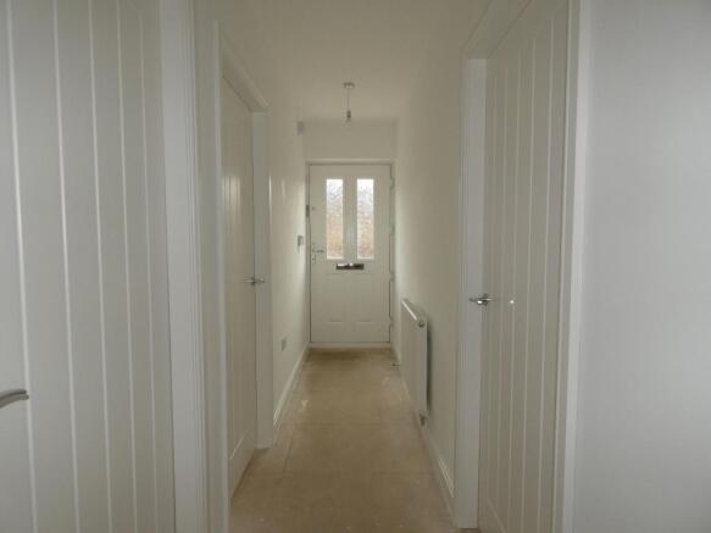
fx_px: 411
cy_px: 266
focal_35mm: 20
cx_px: 356
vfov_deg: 66.0
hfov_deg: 81.8
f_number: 2.8
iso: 160
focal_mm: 3.6
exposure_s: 1/60
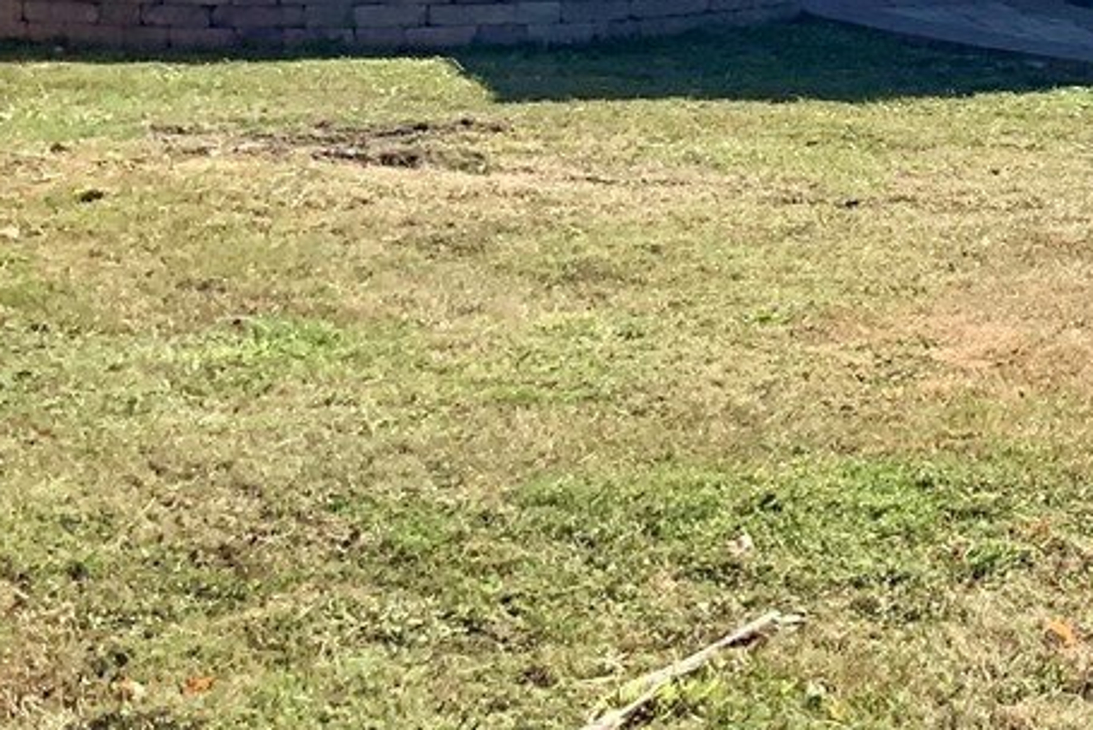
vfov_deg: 12.7
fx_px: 3220
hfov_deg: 17.1
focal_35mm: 106
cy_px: -72
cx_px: 1703
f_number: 1.8
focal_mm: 3
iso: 16
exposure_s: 1/1098
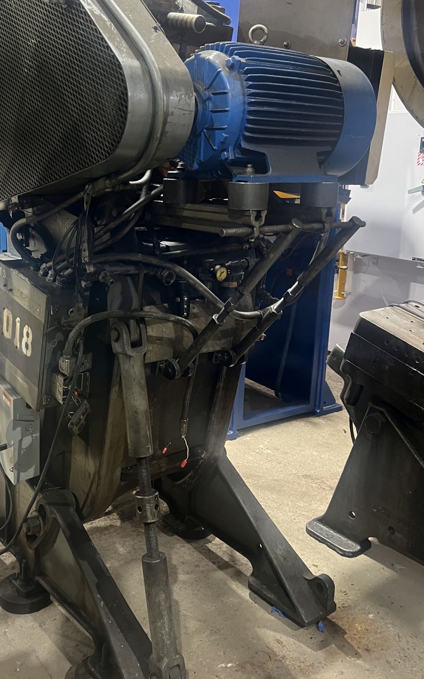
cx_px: 137
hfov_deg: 35.0
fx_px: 666
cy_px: 313
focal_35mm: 36
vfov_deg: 54.0
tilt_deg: -11.9
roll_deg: -1.5
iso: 320
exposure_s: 1/60
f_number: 1.5
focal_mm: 5.7
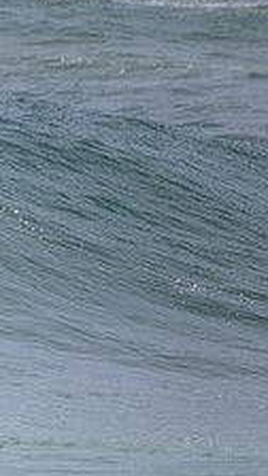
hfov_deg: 0.6
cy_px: 364
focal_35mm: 2172
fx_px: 27440
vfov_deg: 1.0
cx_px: -268
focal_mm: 800
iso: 800
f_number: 11
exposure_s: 1/2000
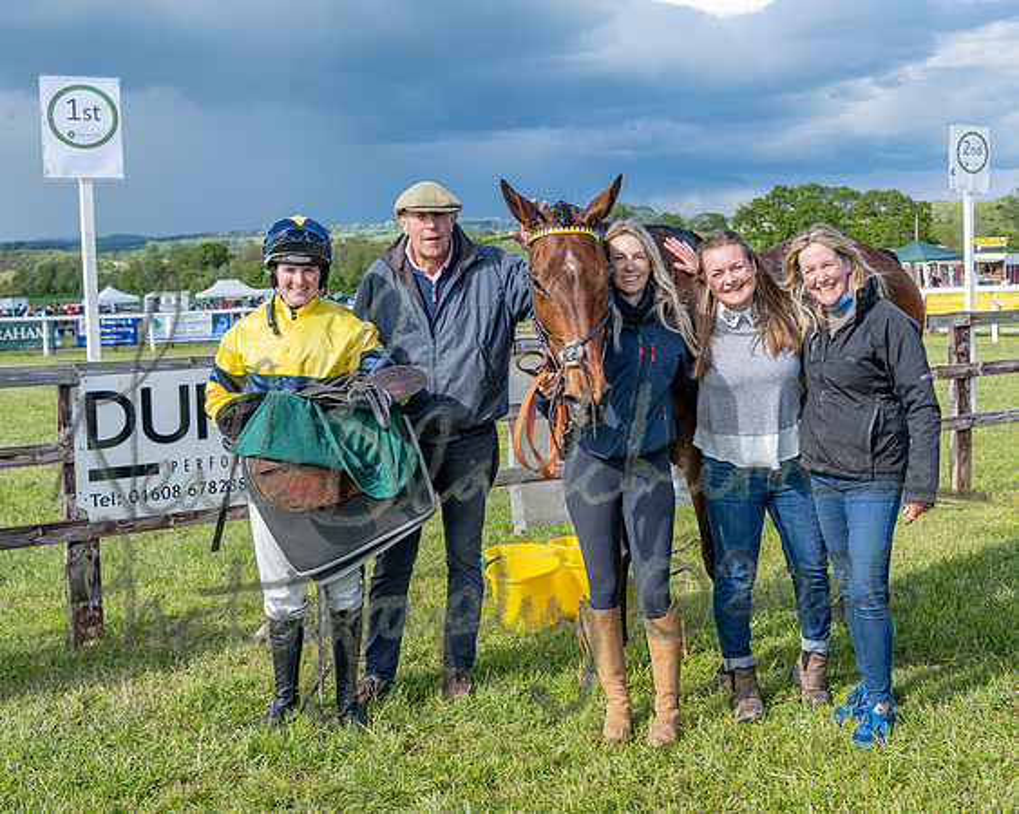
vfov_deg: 31.8
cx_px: 614
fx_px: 1429
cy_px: 345
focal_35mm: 47
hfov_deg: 39.1
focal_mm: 35
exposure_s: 1/480
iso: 200
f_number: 5.6
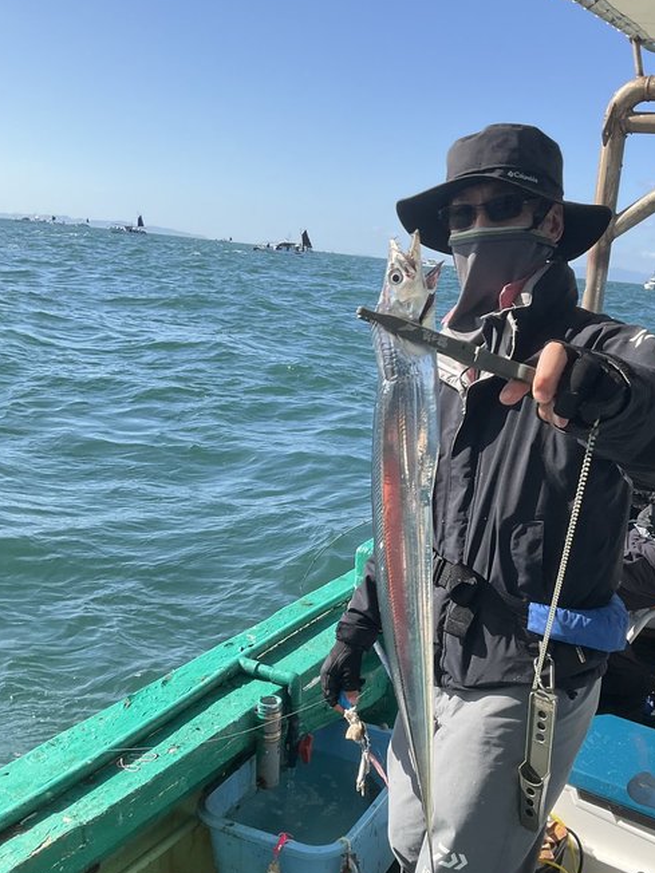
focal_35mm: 38
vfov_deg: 48.6
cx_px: 415
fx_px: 959
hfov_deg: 37.5
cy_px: 541
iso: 25
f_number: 1.8
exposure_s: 1/1076
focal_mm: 3
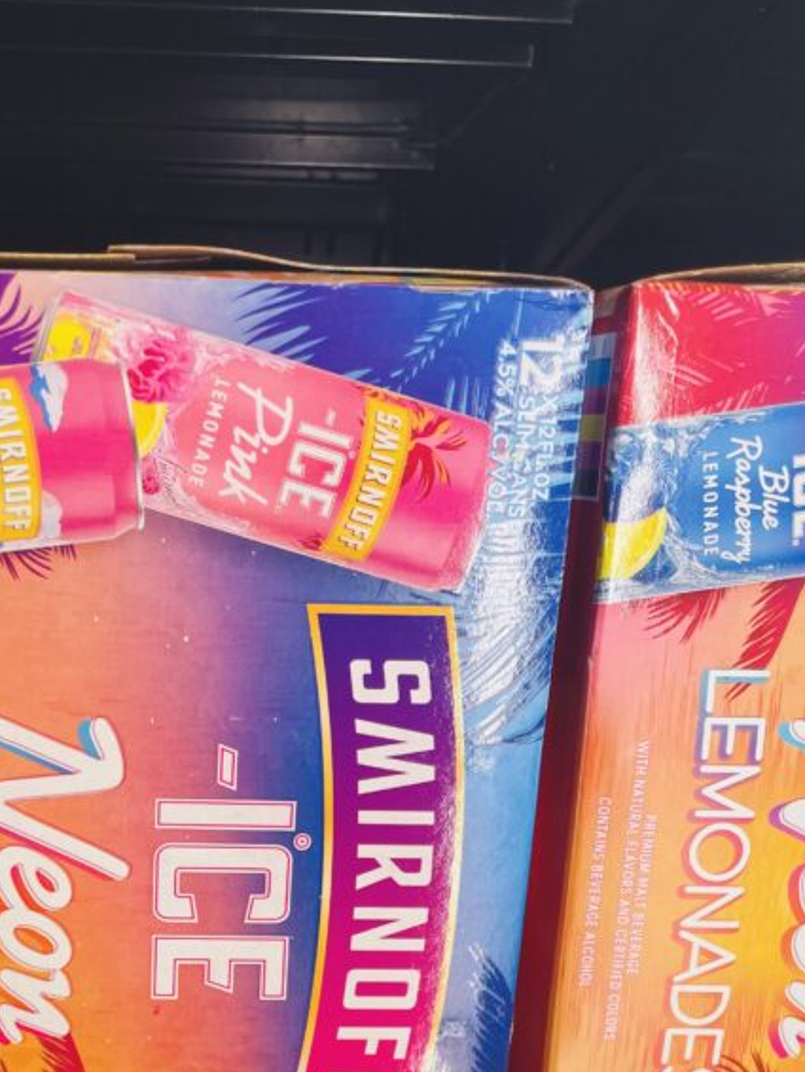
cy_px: 930
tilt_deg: -14.5
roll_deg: -1.6
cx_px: 178
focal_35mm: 47
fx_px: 1456
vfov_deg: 38.1
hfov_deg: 30.3
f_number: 1.6
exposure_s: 1/120
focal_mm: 4.2
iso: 40
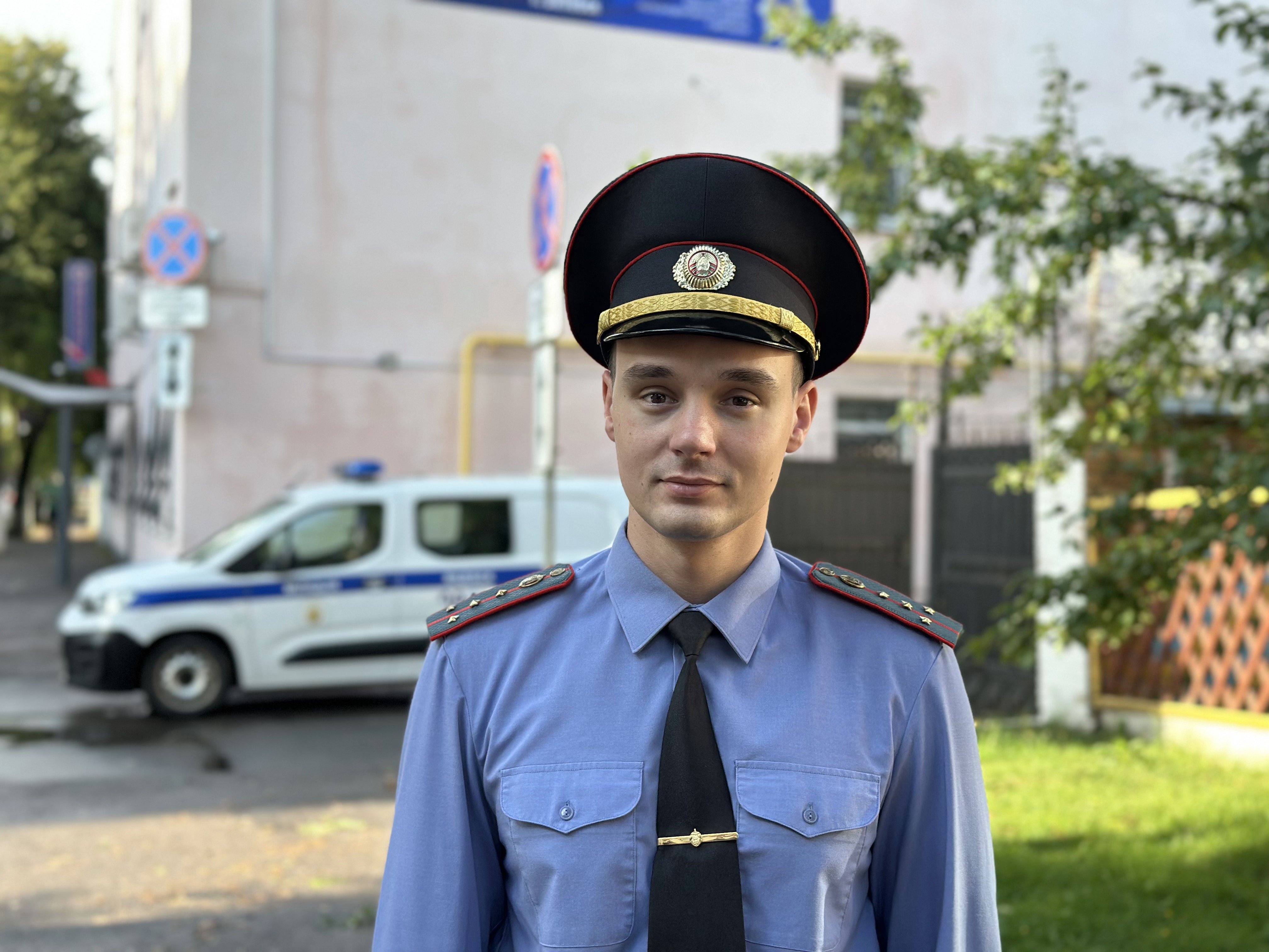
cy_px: 476
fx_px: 1760
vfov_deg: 30.3
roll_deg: -1.0
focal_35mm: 48
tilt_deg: +0.2
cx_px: 634
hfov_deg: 39.7
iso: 80
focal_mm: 6.86
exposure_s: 1/646
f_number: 1.78
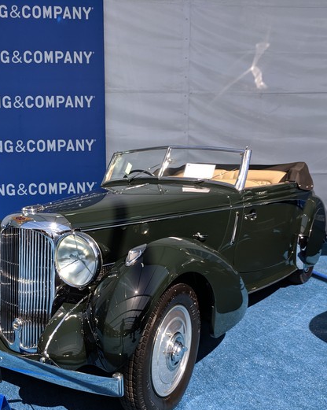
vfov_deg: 46.7
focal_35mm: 39
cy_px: 235
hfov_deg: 37.1
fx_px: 472
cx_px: 76
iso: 53
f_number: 2
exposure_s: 1/1550
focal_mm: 4.67
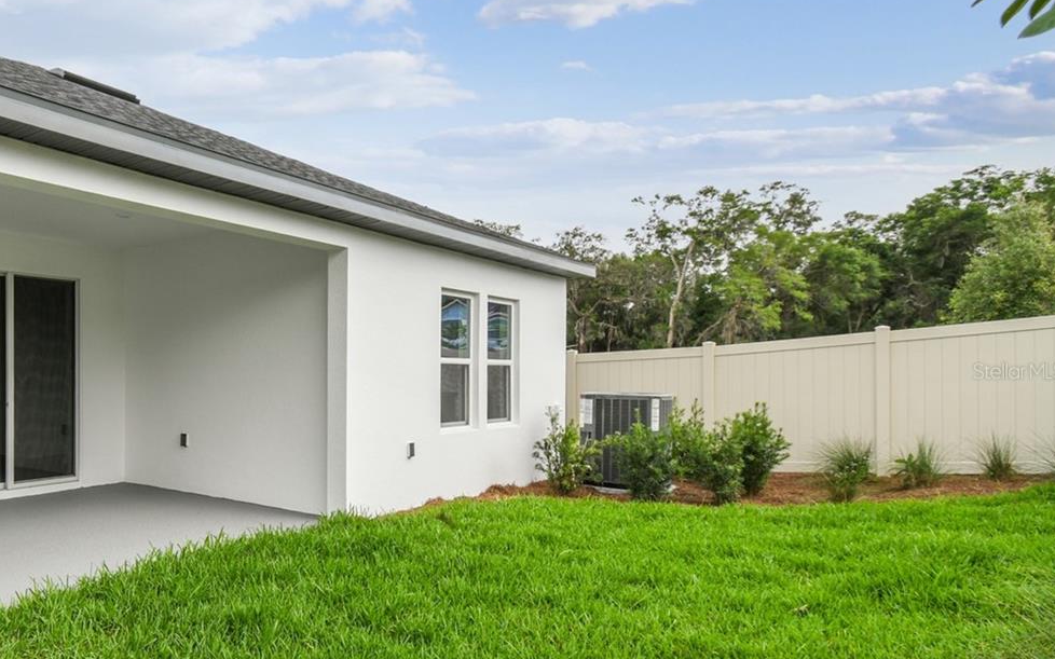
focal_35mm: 25
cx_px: 206
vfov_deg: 49.1
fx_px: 719
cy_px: 371
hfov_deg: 65.7
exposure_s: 1/640
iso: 100
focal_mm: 10
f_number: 7.1
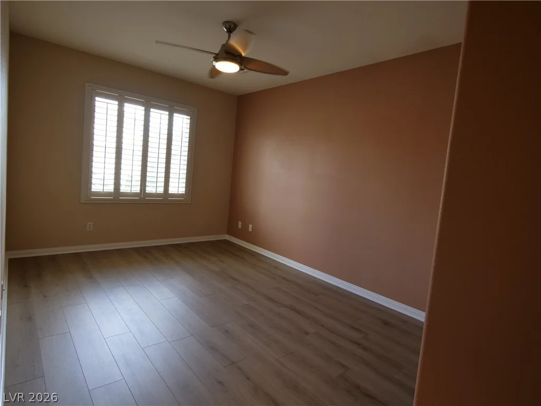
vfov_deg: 66.0
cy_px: 203
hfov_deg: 81.7
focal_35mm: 20
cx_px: 270
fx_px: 313
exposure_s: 1/60
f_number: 4
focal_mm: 10
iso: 500
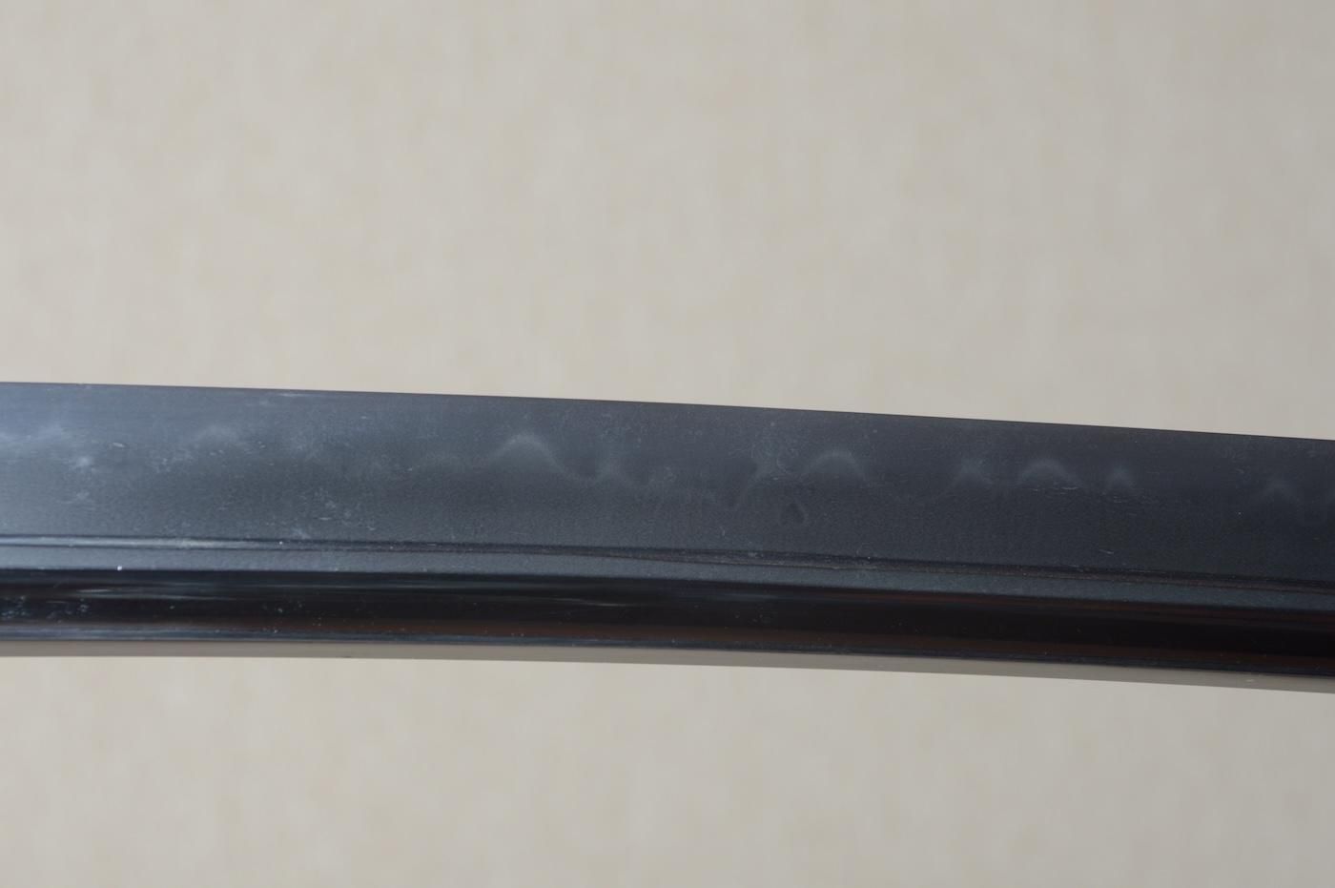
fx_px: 5280
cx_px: 668
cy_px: 444
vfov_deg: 9.6
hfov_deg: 14.4
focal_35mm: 142
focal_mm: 95
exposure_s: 1/1.6
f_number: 11
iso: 400
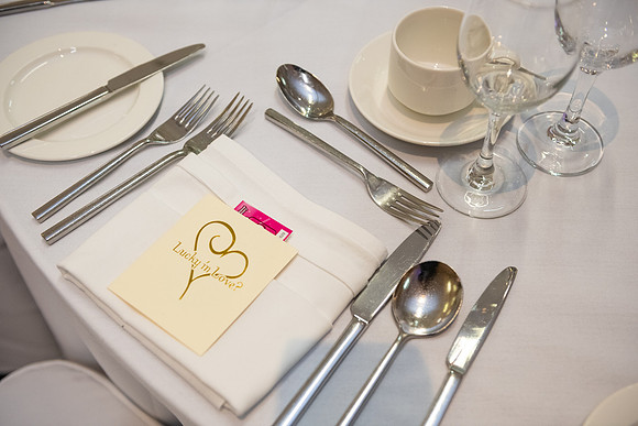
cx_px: 319
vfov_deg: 33.4
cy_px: 213
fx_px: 709
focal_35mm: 40
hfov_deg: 48.4
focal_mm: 40
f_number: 3.5
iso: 1250
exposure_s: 1/160
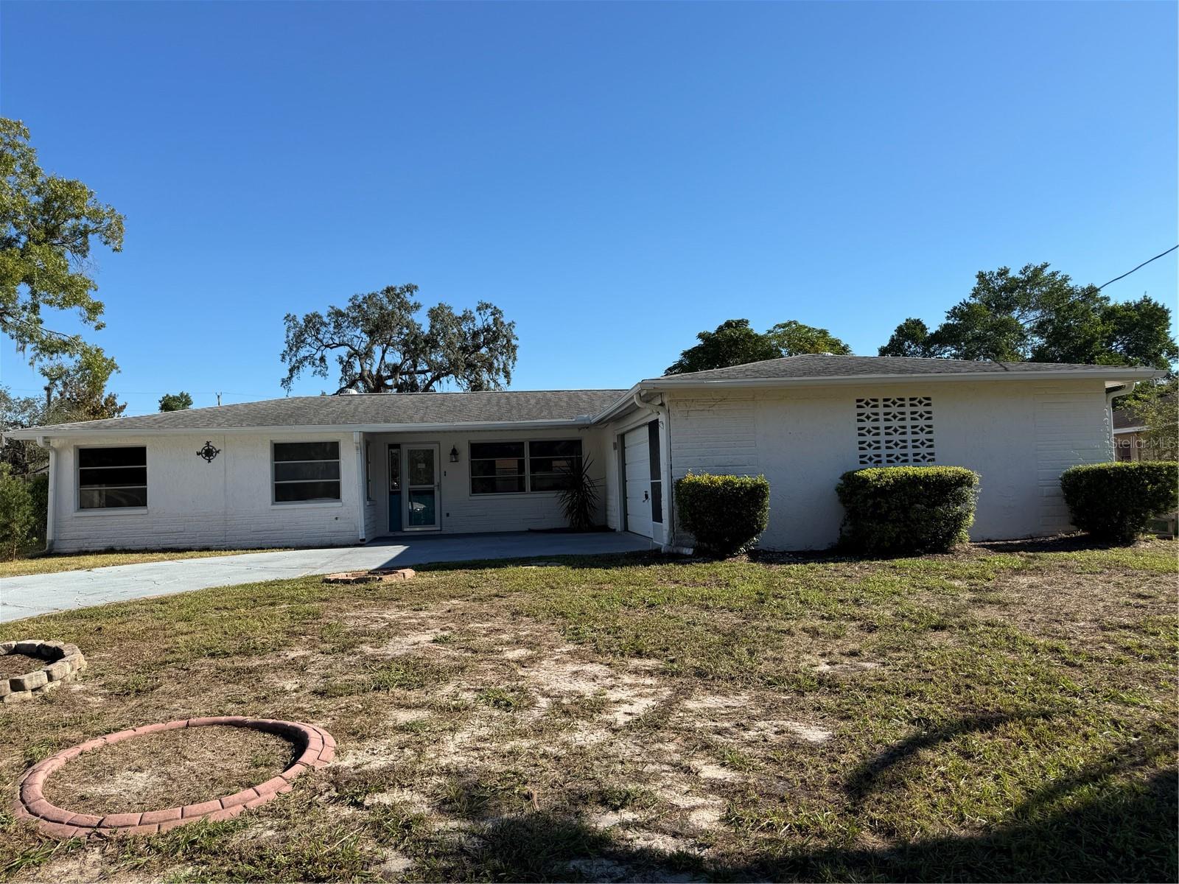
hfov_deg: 71.6
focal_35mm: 24
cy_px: 442
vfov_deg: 56.8
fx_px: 817
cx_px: 590
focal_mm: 6.76
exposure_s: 1/3759
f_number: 1.78
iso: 80
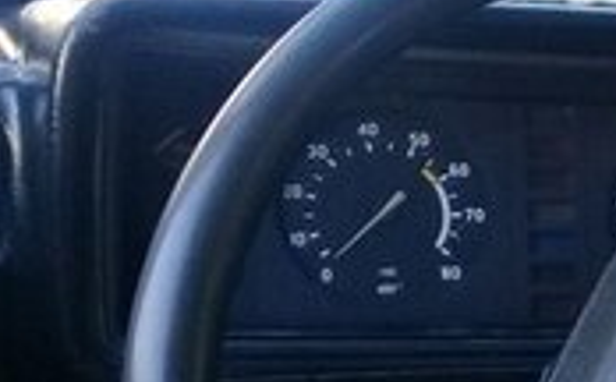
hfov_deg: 14.8
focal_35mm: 125
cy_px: 331
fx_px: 2094
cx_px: 1073
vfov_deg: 10.4
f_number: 2.2
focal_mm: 3.3
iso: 80
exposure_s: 1/33
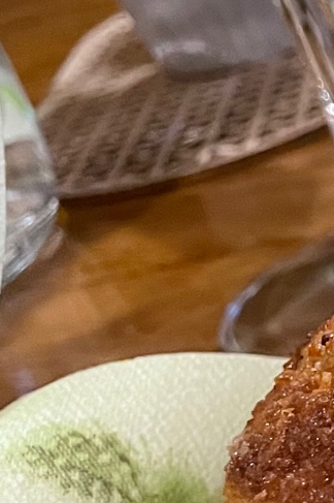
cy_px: 95
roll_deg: +12.6
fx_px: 1561
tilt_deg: -22.2
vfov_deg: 18.1
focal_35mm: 112
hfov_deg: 9.4
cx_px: 1029
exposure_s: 1/33
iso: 400
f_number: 1.6
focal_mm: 4.2
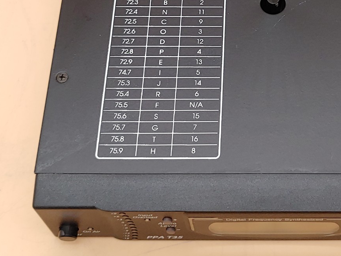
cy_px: 55
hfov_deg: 26.3
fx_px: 719
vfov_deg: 20.0
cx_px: 265
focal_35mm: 73
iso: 50
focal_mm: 4.36
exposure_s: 1/82
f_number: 1.8
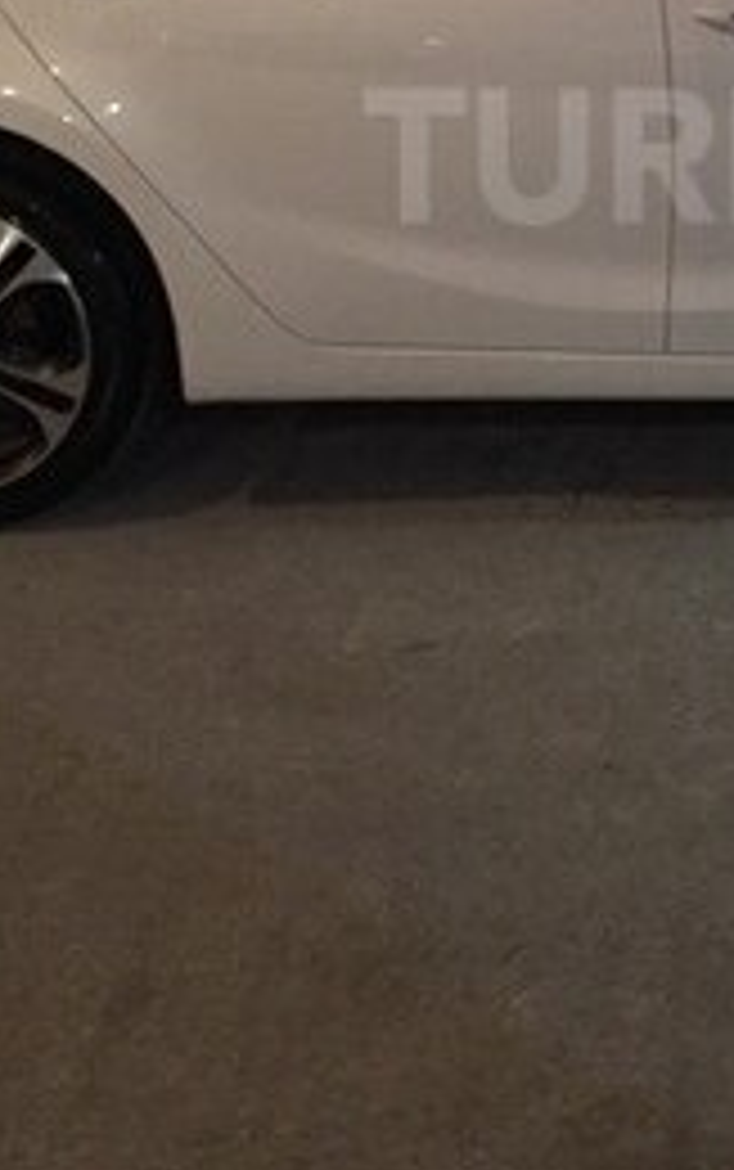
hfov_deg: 16.2
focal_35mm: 78
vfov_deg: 25.7
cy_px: 155
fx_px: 2491
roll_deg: -0.7
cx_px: 824
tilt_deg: -12.0
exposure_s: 1/17
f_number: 2.2
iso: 500
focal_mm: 4.15
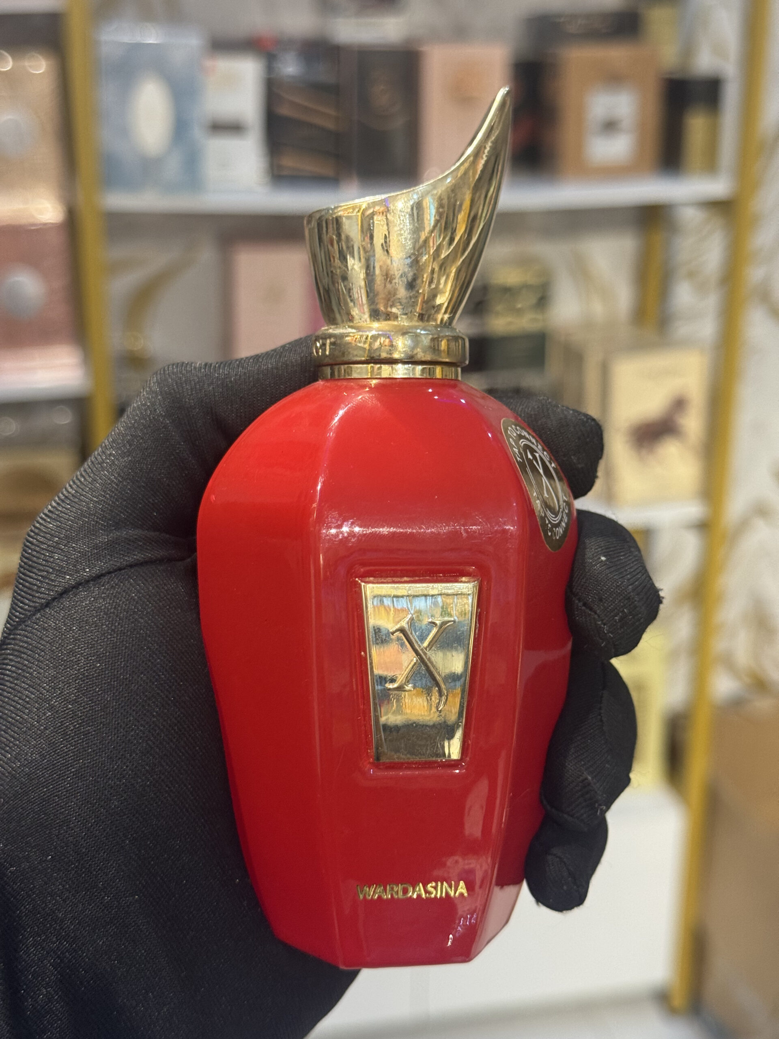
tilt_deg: -19.9
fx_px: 1440
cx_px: 390
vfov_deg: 39.7
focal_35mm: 48
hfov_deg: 30.3
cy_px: 520
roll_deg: -0.8
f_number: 1.78
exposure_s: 1/33
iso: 200
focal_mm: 6.76
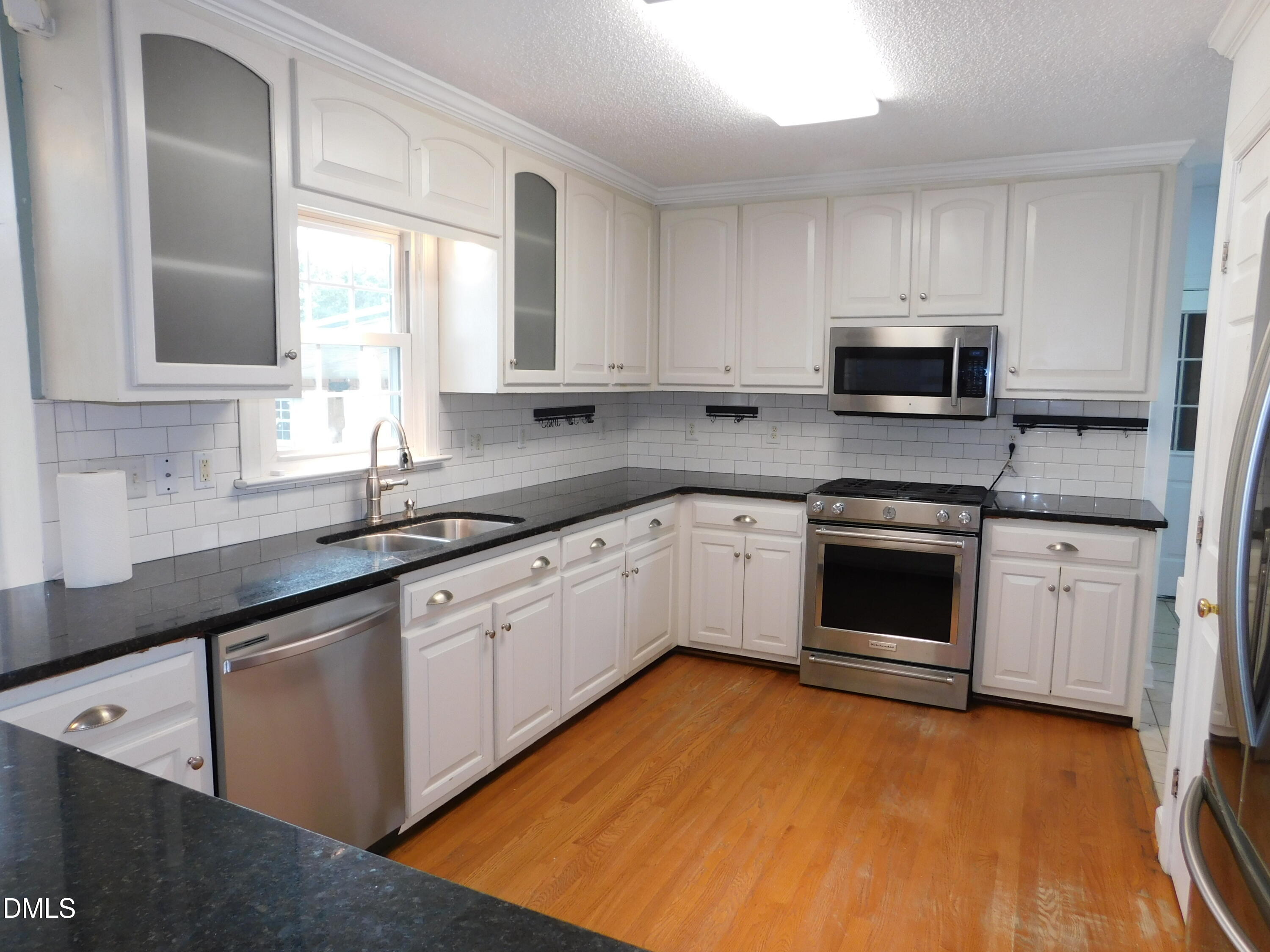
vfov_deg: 58.9
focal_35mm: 23
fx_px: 844
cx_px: 635
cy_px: 476
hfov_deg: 73.9
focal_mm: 4
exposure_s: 1/50
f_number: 3
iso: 125
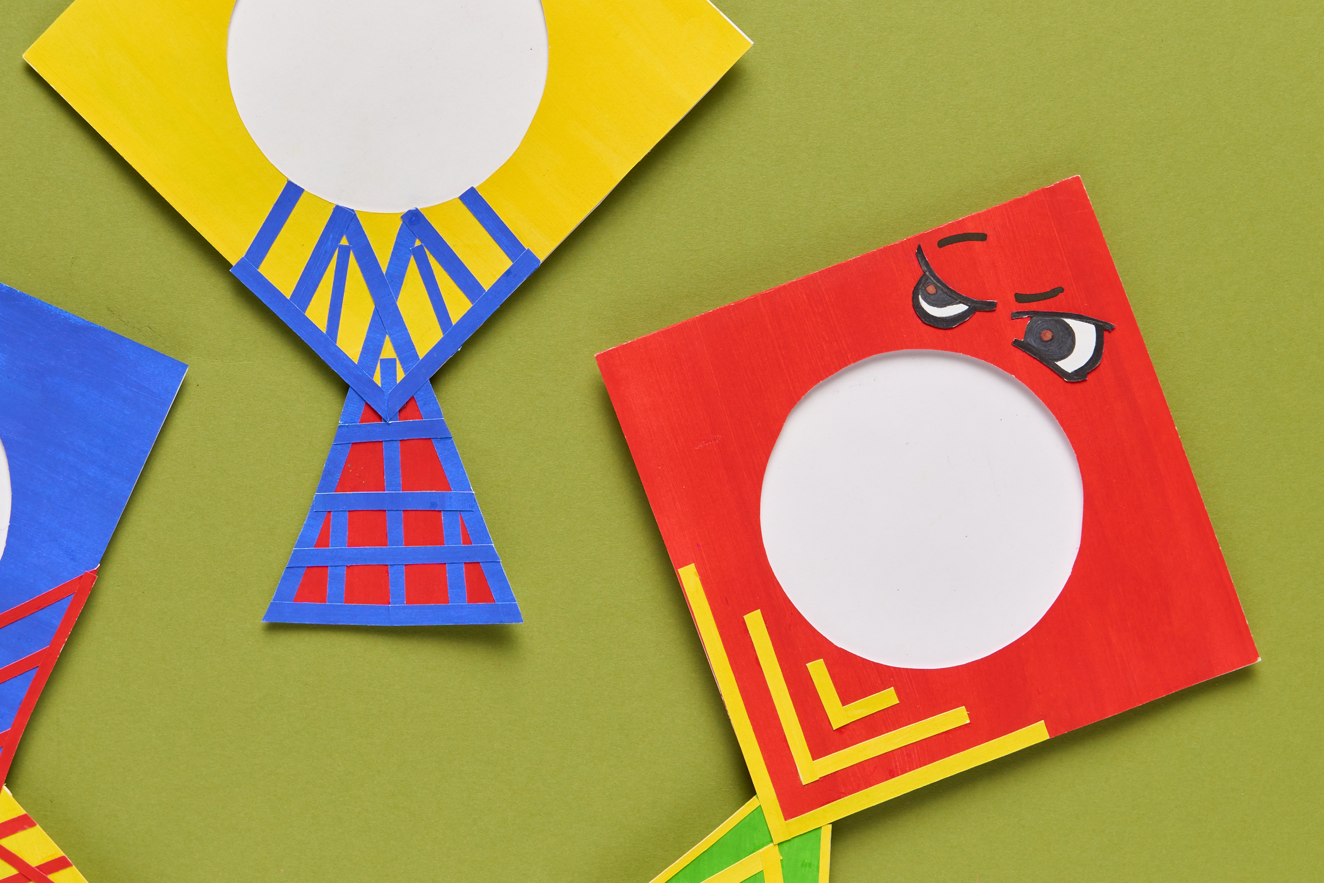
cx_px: 390
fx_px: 3751
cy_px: 321
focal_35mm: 102
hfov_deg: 19.9
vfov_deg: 13.4
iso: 100
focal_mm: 46
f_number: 8
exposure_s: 1/125
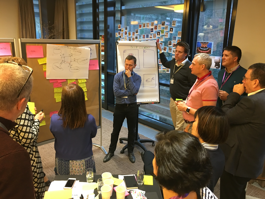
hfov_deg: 61.7
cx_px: 132
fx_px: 222
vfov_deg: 48.2
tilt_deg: -14.3
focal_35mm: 29
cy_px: 100
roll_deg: -2.3
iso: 100
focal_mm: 4.15
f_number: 2.2
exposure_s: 1/17
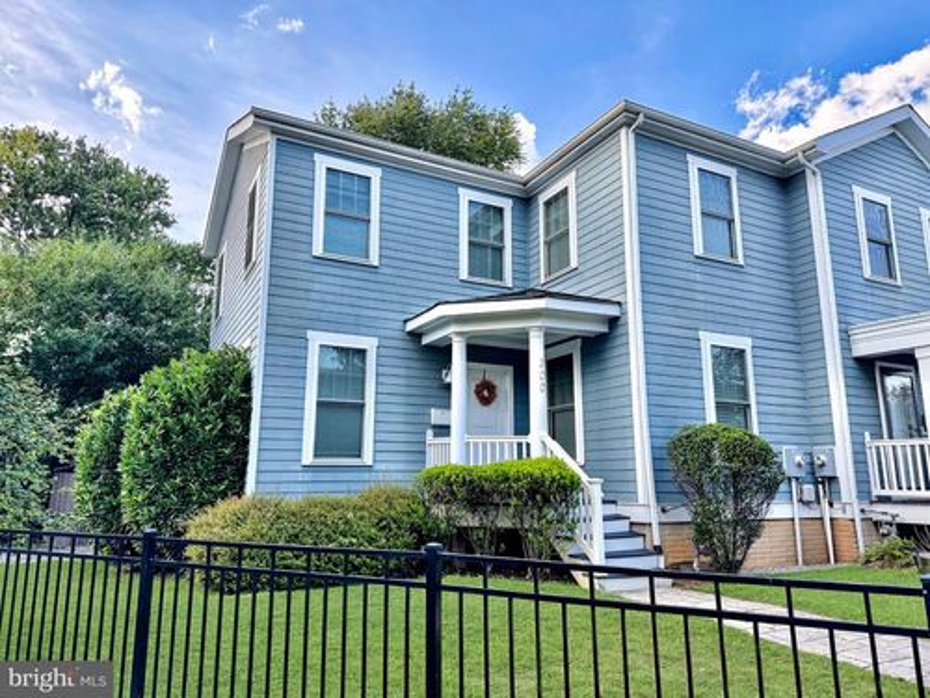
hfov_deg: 71.6
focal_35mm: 24
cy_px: 349
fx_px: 645
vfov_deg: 56.8
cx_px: 465
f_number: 1.78
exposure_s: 1/858
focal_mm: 6.76
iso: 100
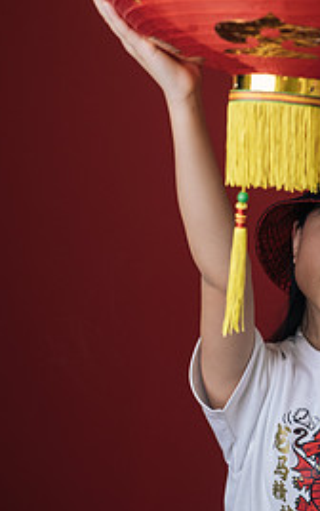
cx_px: 278
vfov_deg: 25.1
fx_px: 1142
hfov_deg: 15.8
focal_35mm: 82
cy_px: 170
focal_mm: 32.1
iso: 400
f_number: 3.2
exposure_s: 1/125
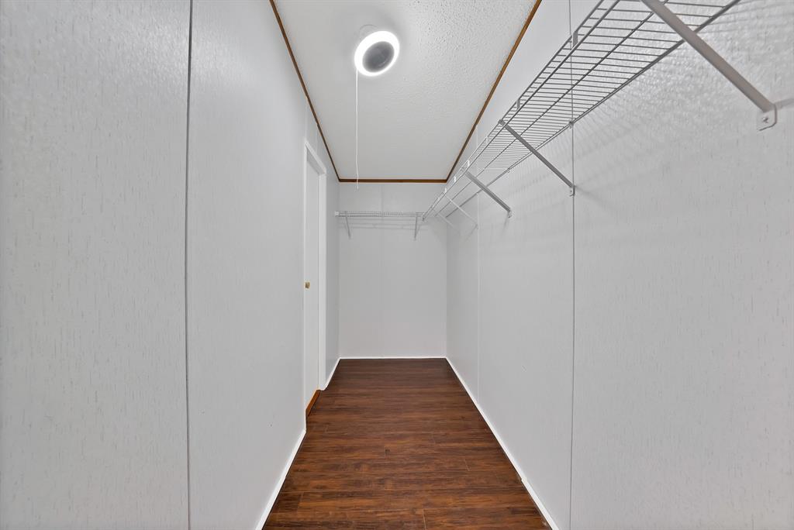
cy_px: 265
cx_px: 397
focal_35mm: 12
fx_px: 265
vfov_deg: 90.1
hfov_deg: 112.6
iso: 640
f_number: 8
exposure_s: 1/4
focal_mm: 12
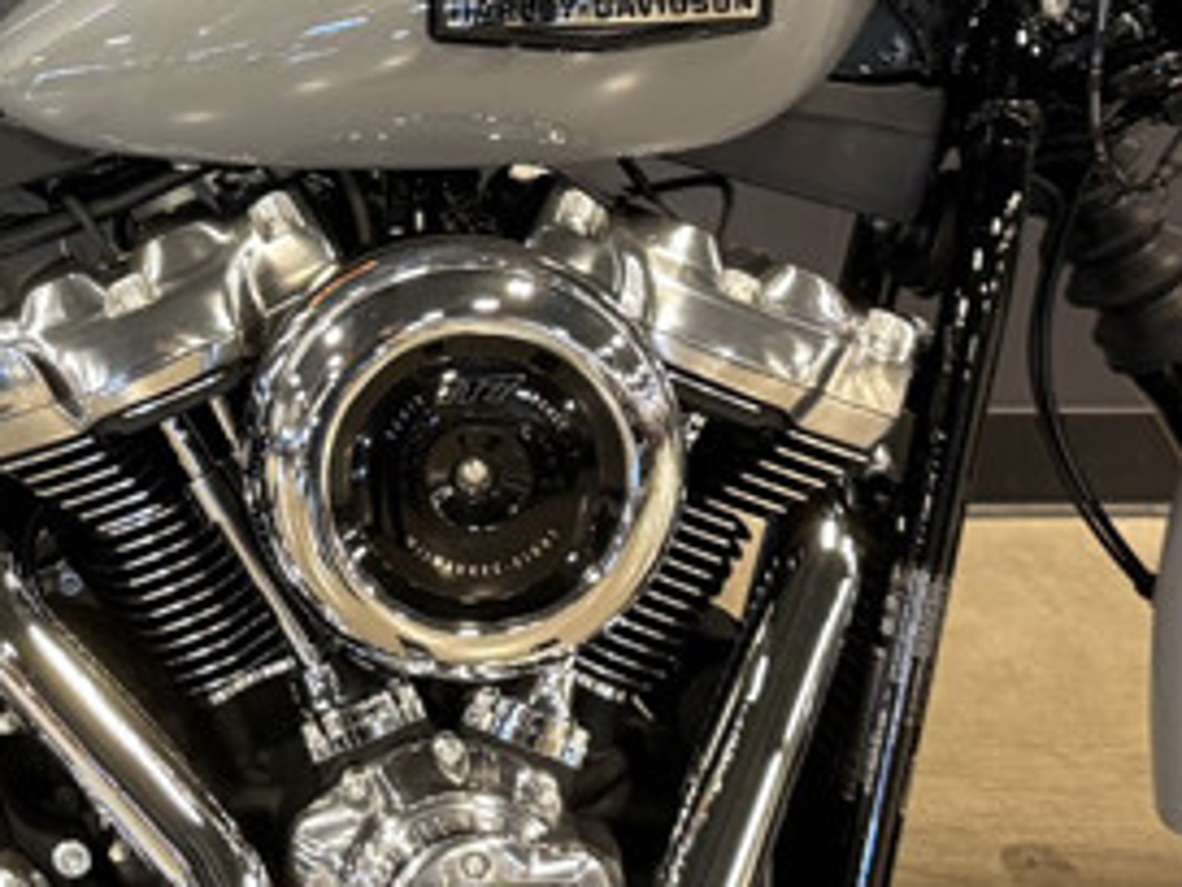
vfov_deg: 15.4
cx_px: -54
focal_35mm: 94
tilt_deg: -16.1
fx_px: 3210
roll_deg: +0.1
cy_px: -30
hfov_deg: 20.1
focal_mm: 6.76
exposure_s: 1/60
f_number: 1.78
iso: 400
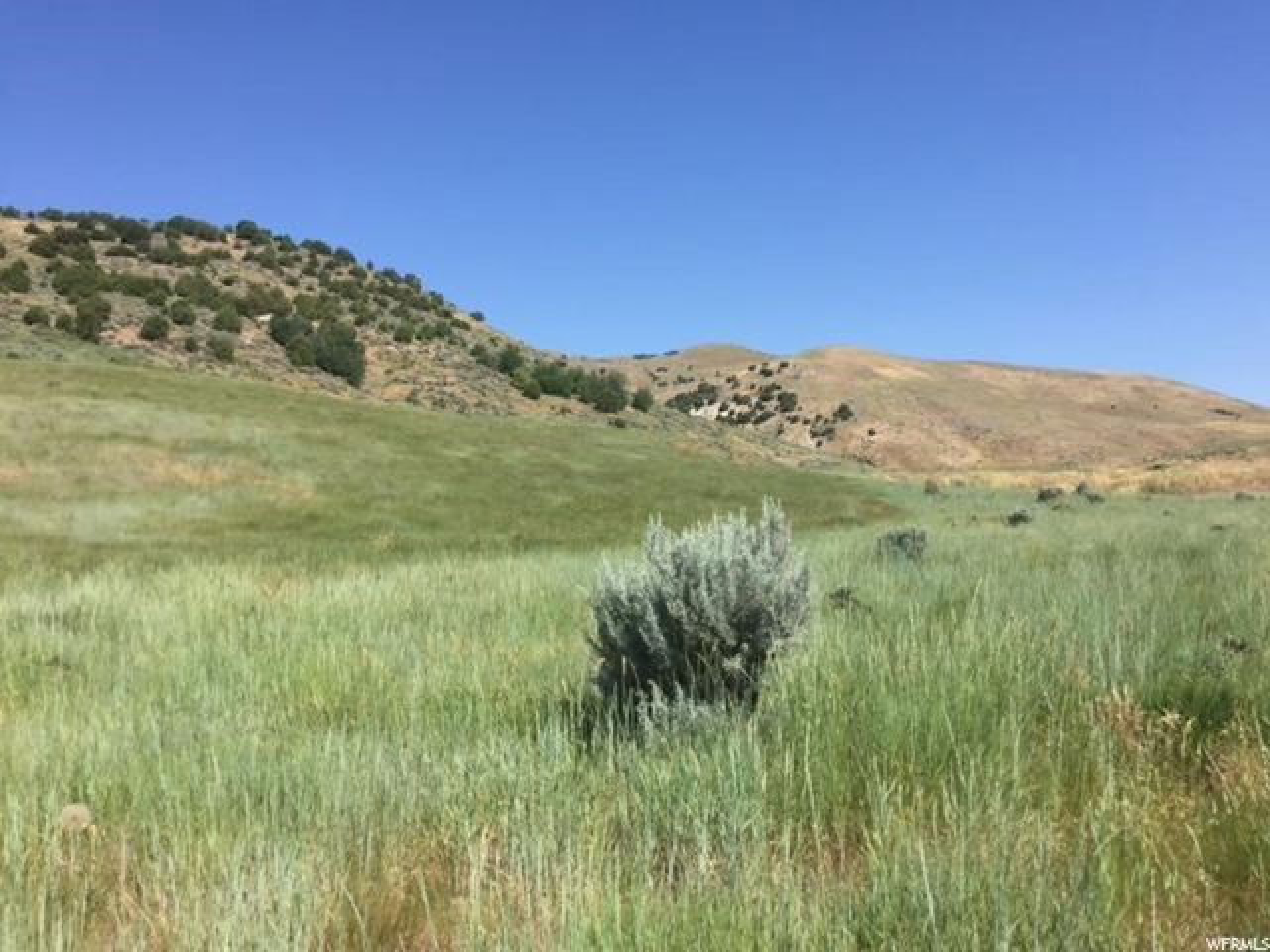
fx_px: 1064
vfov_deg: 48.2
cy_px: 476
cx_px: 635
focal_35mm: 29
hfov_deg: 61.7
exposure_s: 1/1980
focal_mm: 4.15
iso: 32
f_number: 2.2
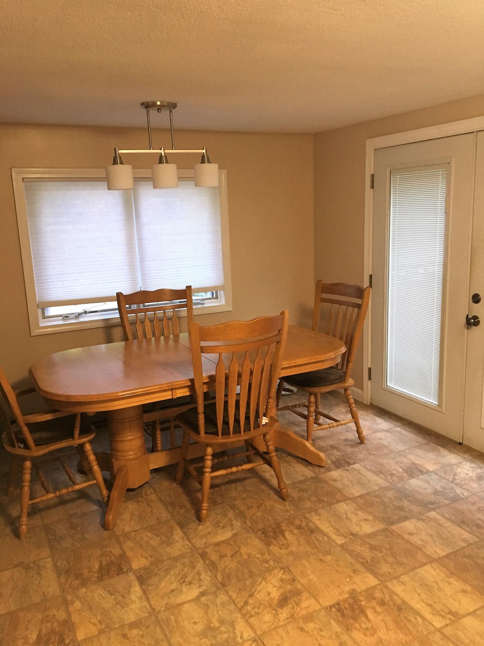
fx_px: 541
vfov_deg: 61.7
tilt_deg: -10.9
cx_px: 242
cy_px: 323
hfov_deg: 48.2
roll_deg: +1.8
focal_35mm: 29
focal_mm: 4.15
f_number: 2.2
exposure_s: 1/30
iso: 125
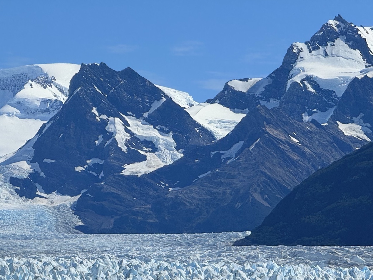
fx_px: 2446
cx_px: 121
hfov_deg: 8.7
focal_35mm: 227
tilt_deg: +1.3
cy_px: 261
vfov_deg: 6.5
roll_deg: +0.9
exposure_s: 1/6289
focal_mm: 15.66
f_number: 2.8
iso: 50
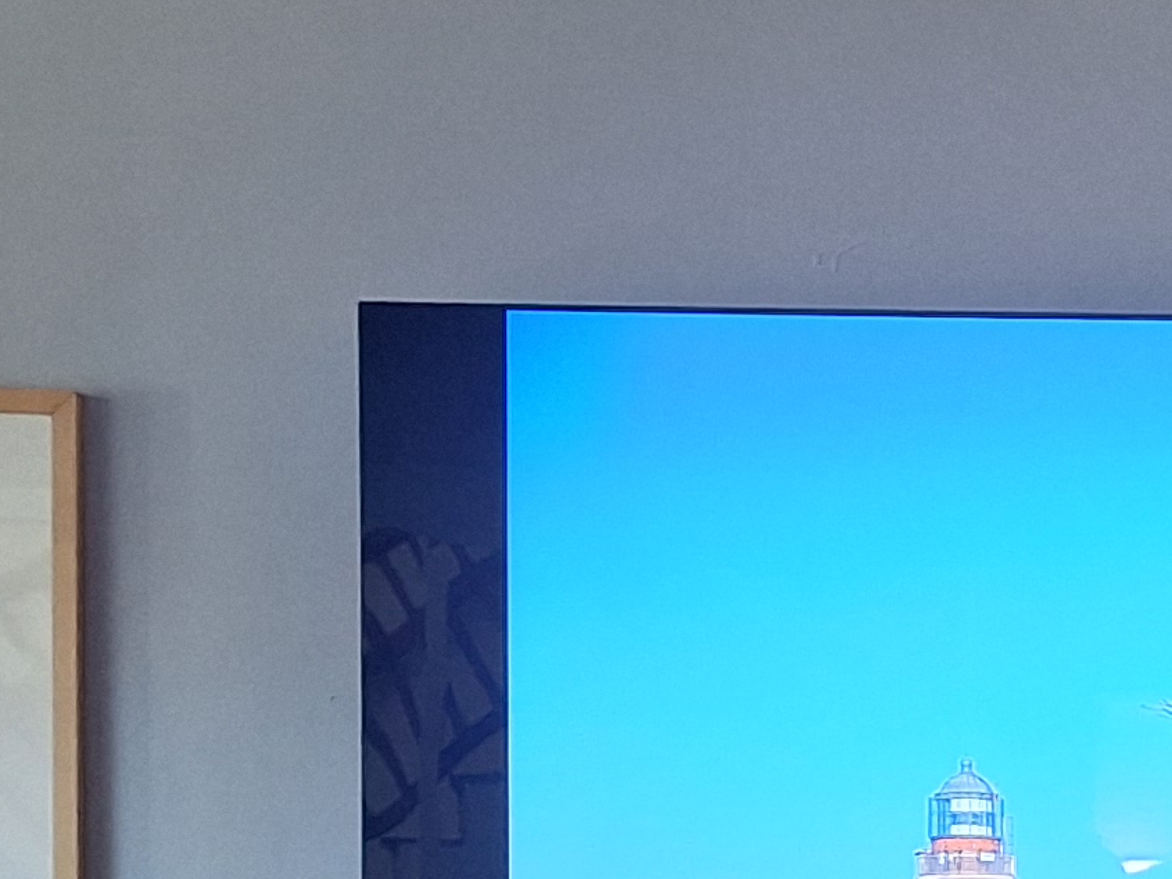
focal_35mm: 111
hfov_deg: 17.2
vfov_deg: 13.1
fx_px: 3759
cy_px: 977
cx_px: 1239
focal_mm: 5.54
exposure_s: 1/50
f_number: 1.8
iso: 100
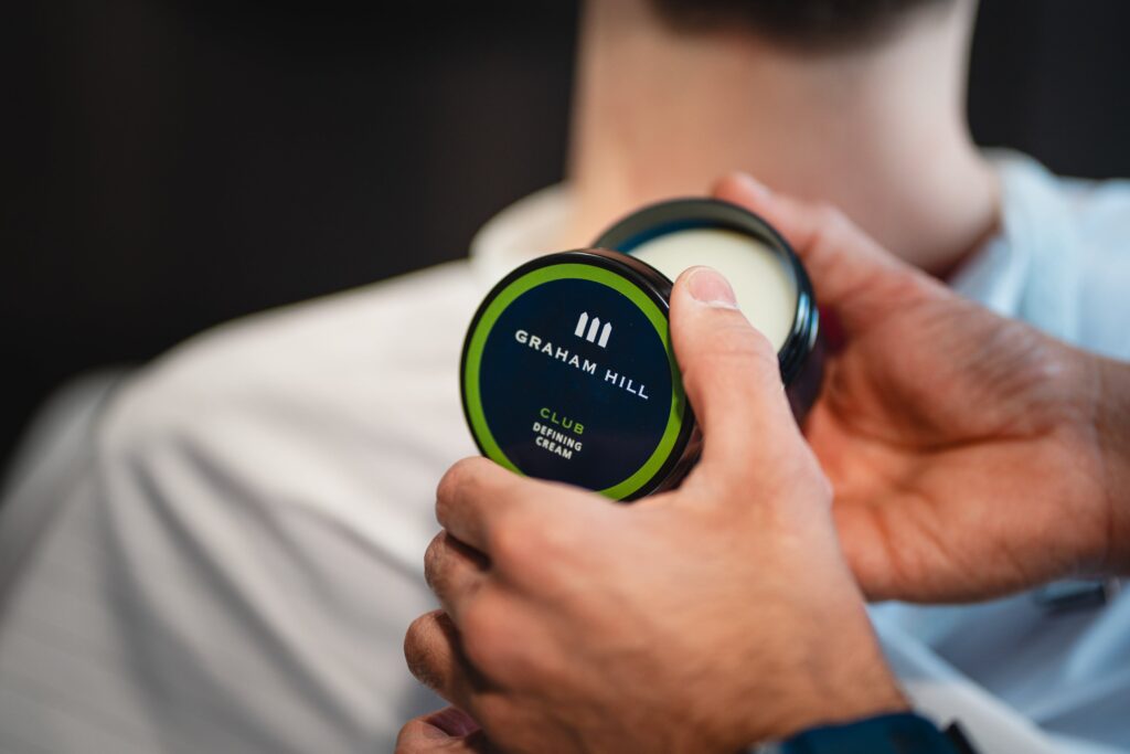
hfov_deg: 23.9
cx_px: 565
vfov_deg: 16.1
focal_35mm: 85
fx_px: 2668
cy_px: 377
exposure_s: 1/250
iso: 320
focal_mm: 85
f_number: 1.8
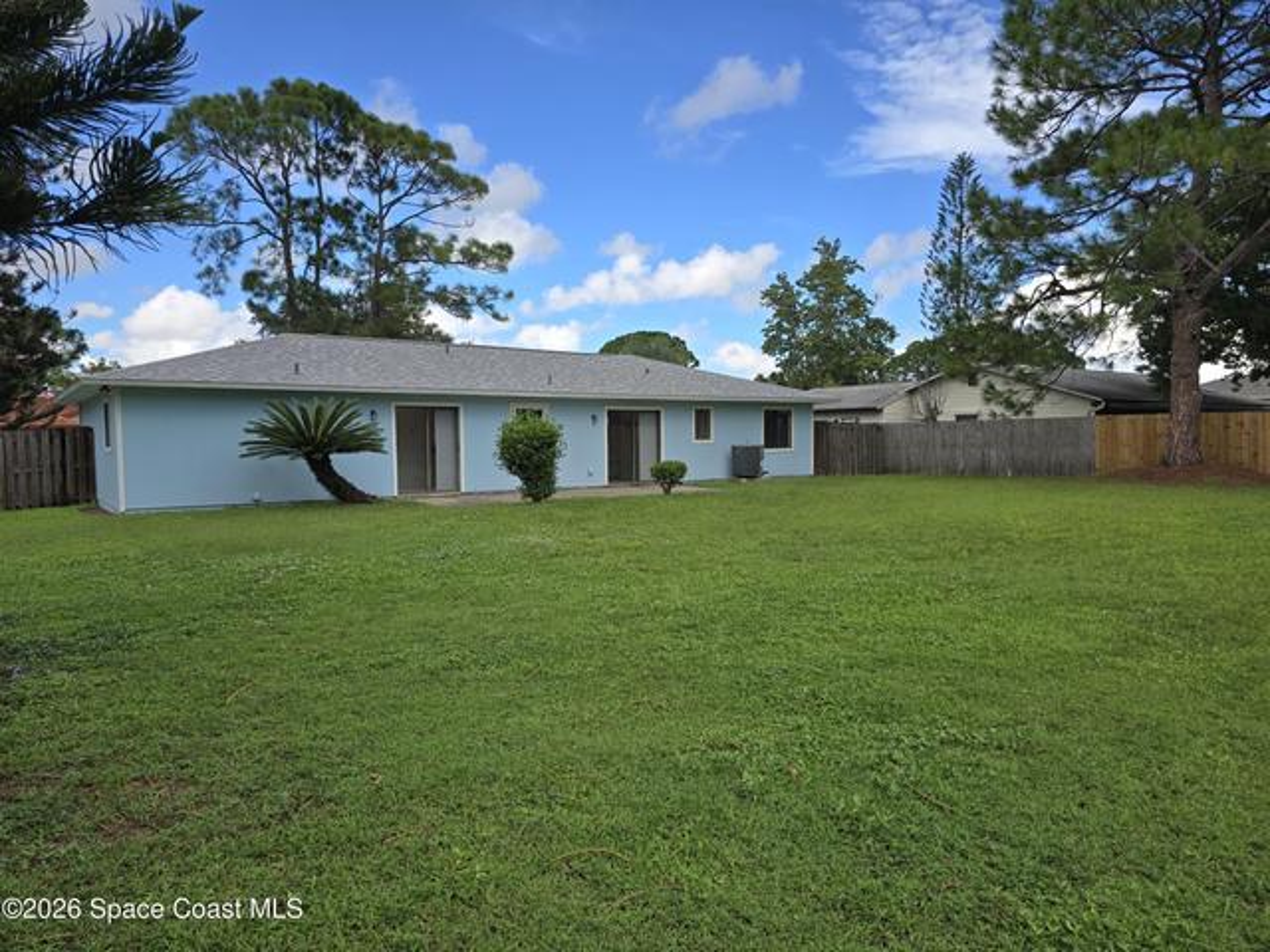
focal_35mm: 23
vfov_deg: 58.9
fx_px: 844
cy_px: 476
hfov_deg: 73.9
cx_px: 635
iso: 12
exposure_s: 1/441
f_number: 1.7
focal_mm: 6.3
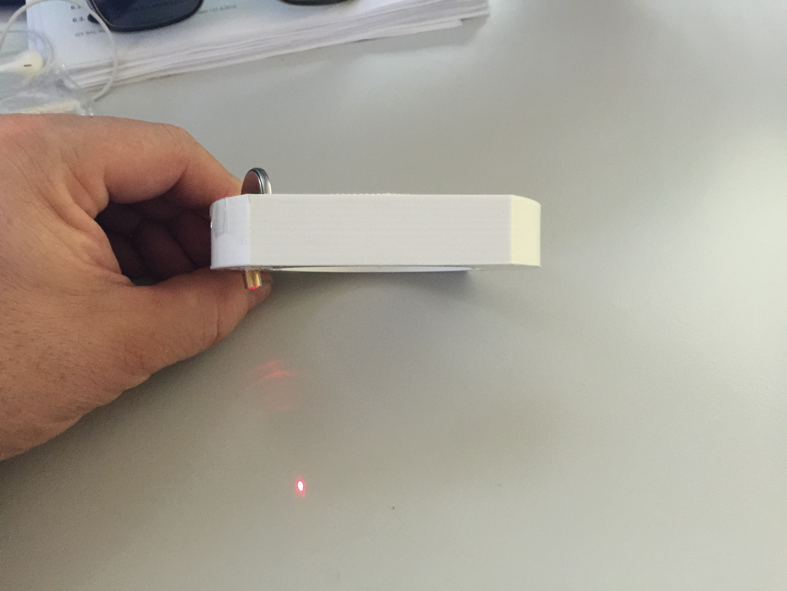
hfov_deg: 61.7
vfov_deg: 48.2
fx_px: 659
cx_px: 394
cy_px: 296
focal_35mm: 29
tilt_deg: -58.1
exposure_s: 1/8
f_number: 2.2
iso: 200
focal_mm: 4.15
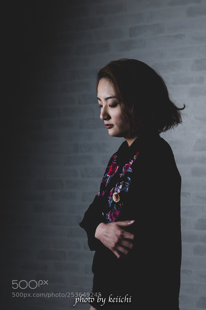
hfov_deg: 37.8
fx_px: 301
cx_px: 103
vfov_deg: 54.5
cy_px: 155
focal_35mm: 35
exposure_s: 1/200
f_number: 1.8
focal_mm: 35
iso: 100
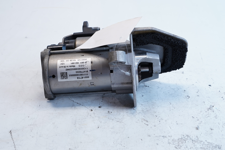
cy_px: 75
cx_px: 112
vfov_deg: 24.6
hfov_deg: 36.2
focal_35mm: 55
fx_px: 344
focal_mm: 37
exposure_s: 1/50
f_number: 9
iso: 640
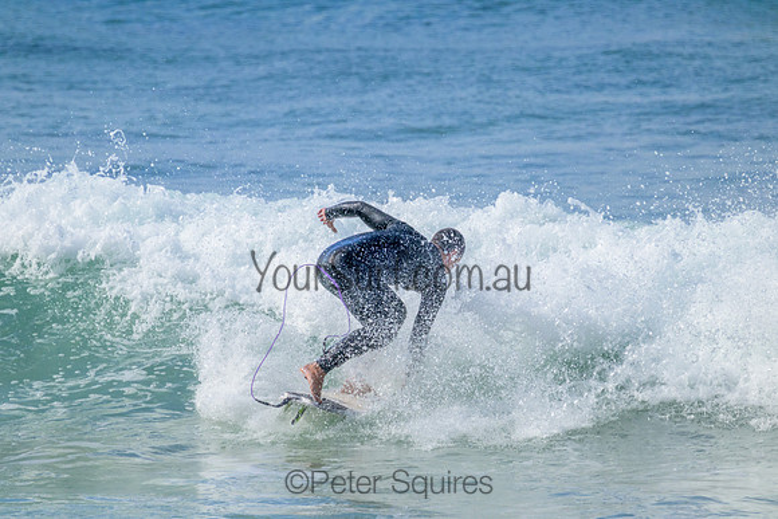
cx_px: 389
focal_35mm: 800
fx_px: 17292
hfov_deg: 2.6
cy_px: 260
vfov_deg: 1.7
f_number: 11
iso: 1800
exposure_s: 1/1600
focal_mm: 800
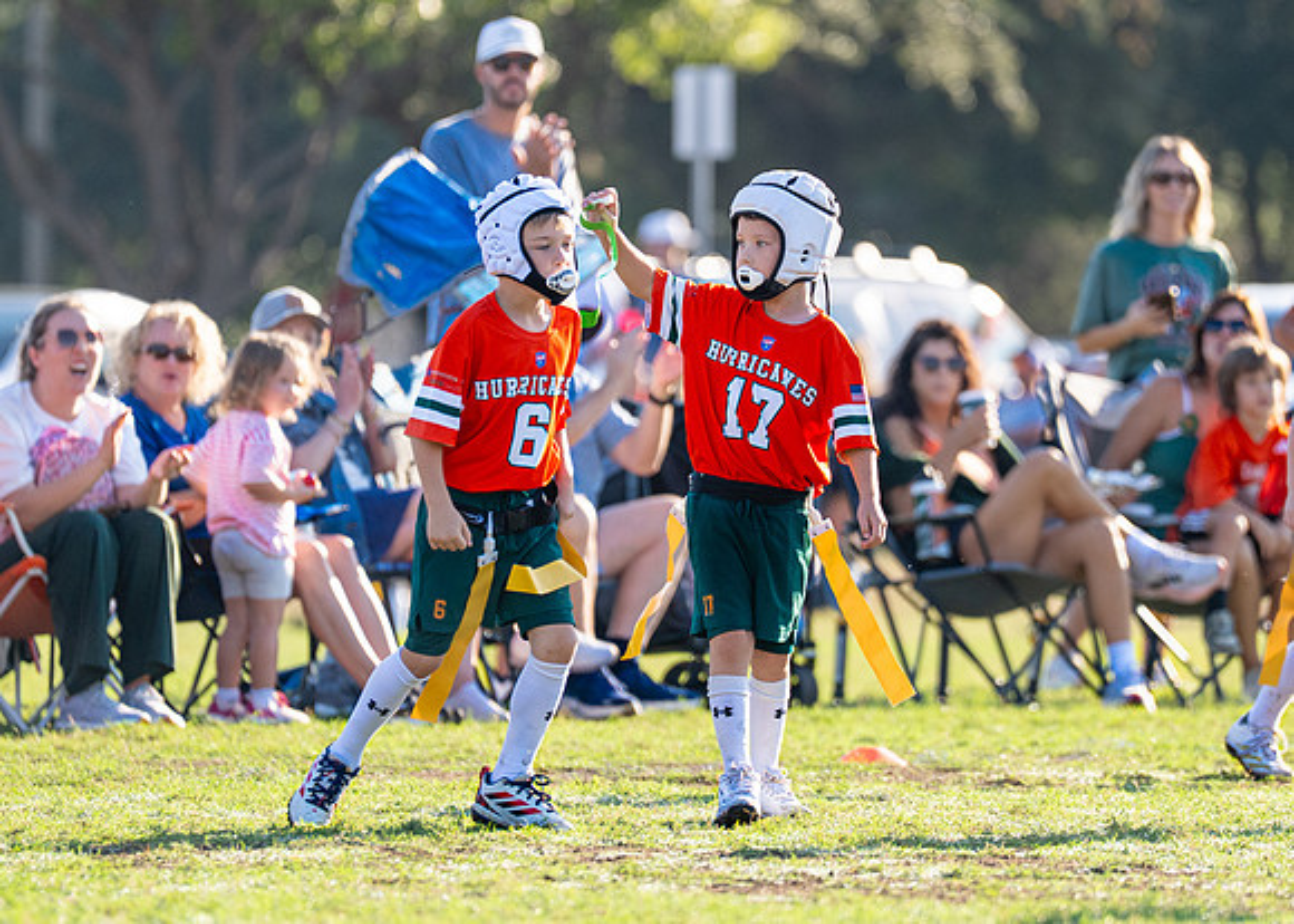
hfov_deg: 5.1
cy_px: 410
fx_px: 14609
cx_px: 756
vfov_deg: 3.6
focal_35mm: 398
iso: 250
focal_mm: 200
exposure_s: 1/2000
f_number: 2.8
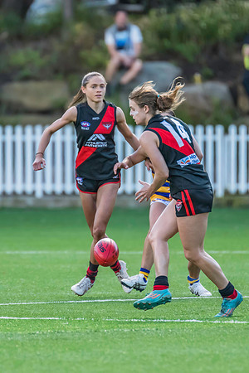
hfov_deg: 1.5
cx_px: 90
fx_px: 9408
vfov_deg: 2.3
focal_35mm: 907
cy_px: 126
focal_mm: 420
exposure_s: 1/2000
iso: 1600
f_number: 4
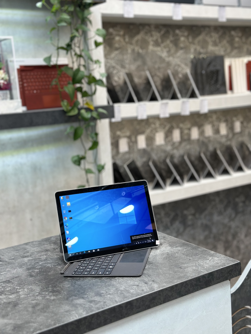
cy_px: 167
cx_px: 126
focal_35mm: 48
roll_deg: +3.7
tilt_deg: -10.1
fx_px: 464
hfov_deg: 30.3
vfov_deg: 39.7
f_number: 1.78
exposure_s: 1/169
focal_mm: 6.86
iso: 64
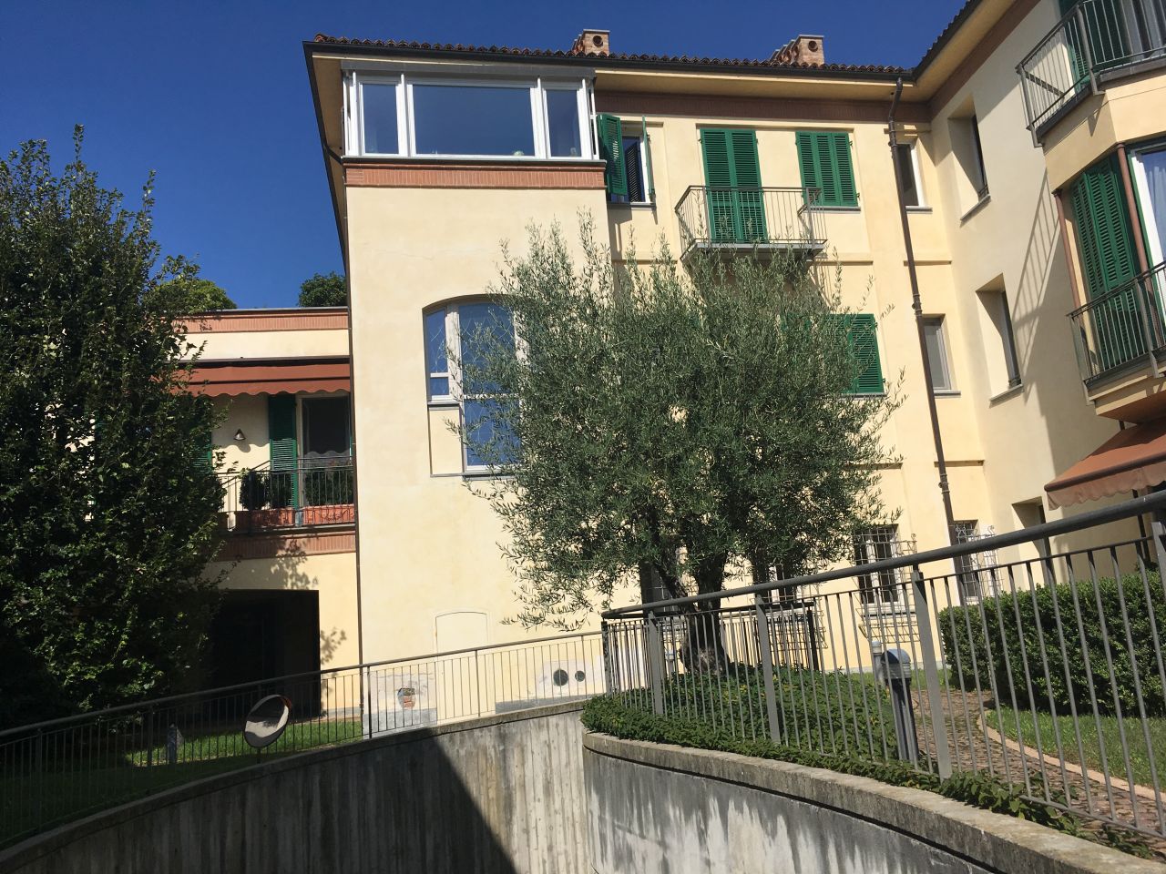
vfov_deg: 48.2
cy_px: 437
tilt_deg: +11.4
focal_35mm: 29
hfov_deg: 61.7
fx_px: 977
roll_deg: +4.7
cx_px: 583
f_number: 2.2
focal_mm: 4.15
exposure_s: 1/3663
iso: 25
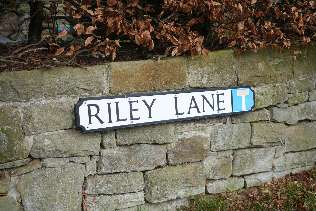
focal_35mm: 43
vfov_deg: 31.2
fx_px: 377
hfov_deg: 45.4
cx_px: 158
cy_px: 106
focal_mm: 43
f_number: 4.5
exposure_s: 1/160
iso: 200
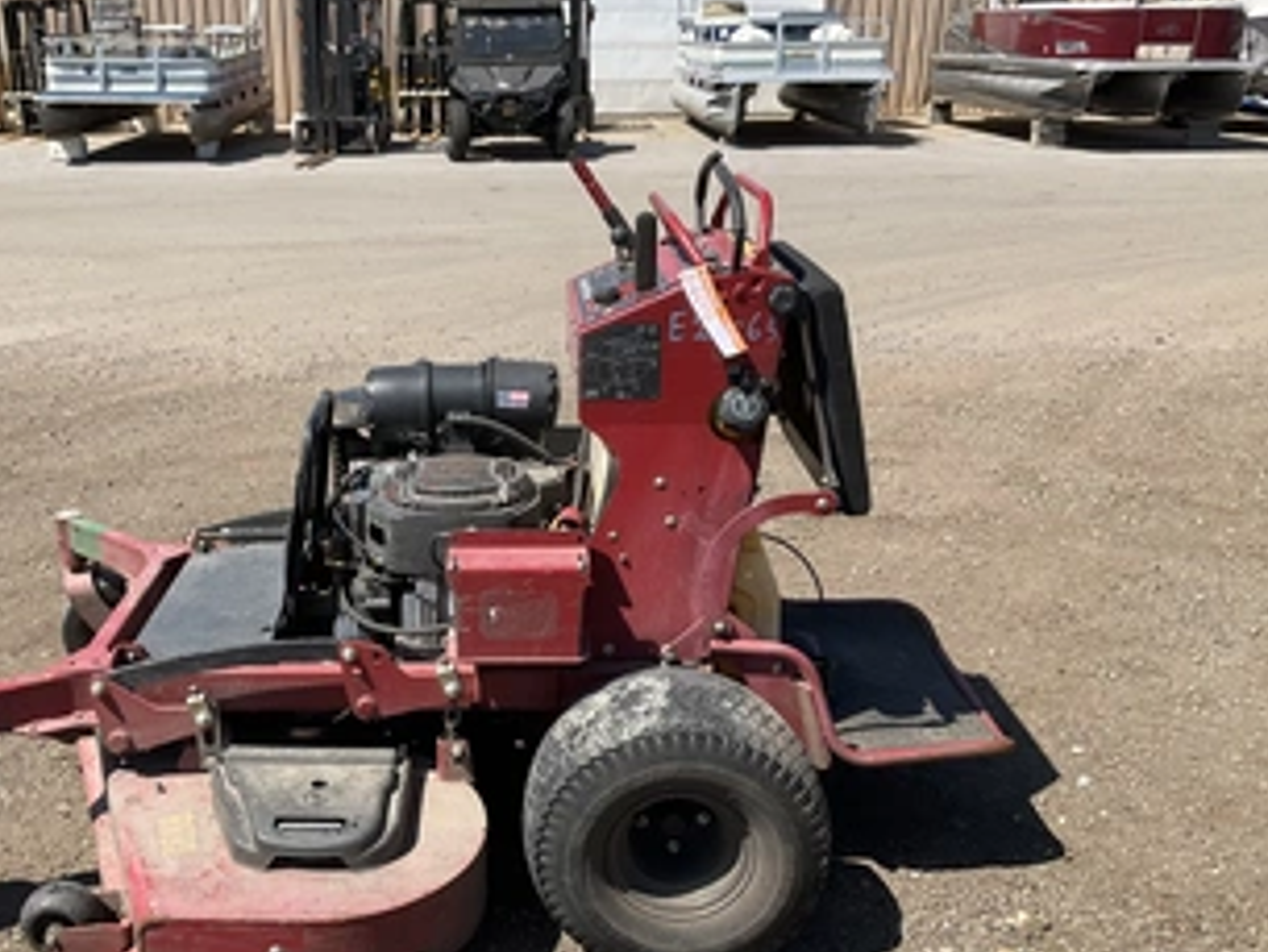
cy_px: 582
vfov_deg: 37.6
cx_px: 478
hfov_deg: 48.5
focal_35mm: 38
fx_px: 1393
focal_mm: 3
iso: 25
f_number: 1.8
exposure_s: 1/1490
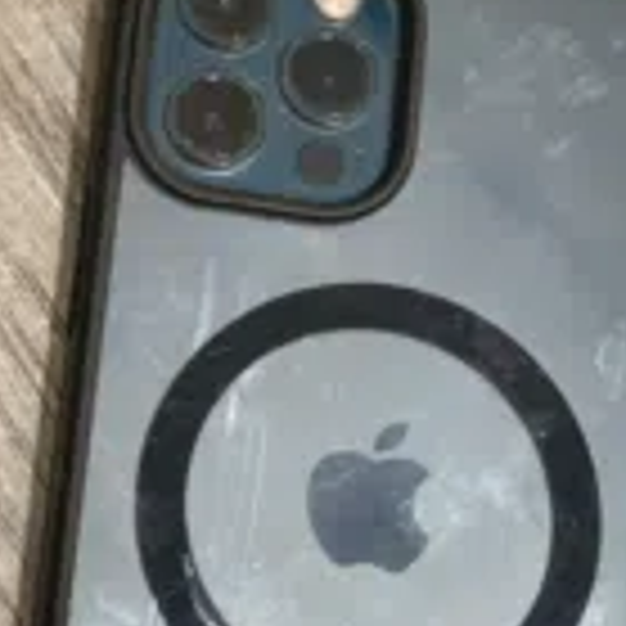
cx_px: 365
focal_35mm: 163
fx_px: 3335
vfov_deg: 10.7
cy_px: 311
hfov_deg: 10.7
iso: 160
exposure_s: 1/100
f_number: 2.2
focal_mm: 7.5
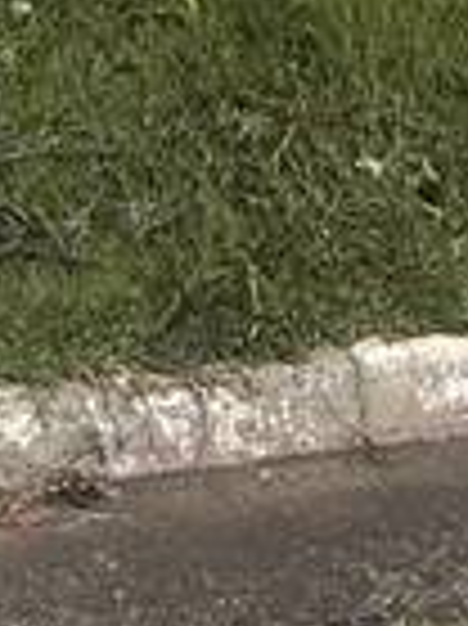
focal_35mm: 109
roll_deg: +2.2
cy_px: -1112
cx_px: -418
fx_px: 1968
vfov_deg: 12.0
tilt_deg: +11.9
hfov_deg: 12.2
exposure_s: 1/2976
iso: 50
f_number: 2.2
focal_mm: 2.22
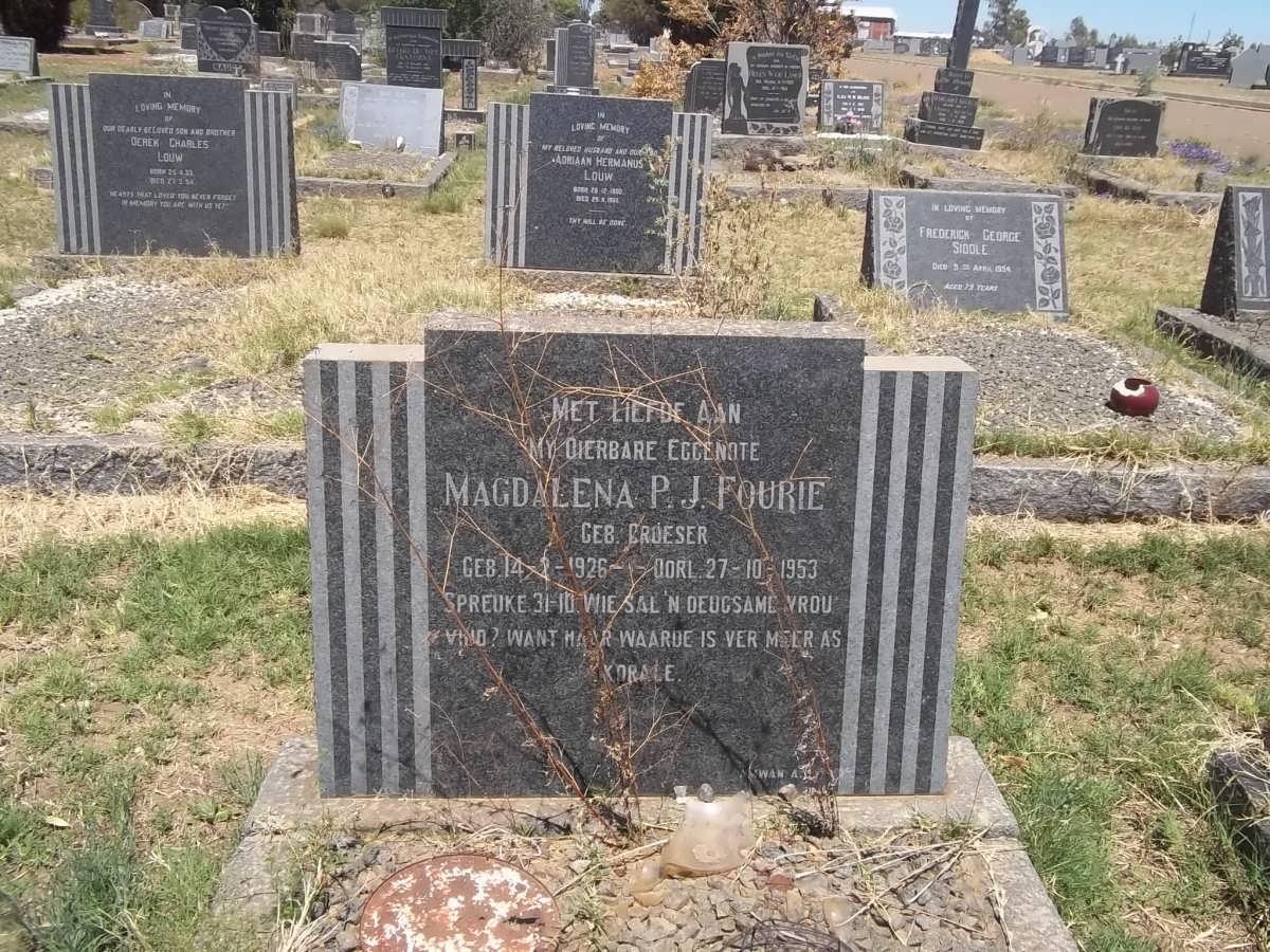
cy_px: 476
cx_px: 635
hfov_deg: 56.8
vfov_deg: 44.2
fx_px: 1174
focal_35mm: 32
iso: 80
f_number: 5.5
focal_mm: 5.7
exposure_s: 1/500
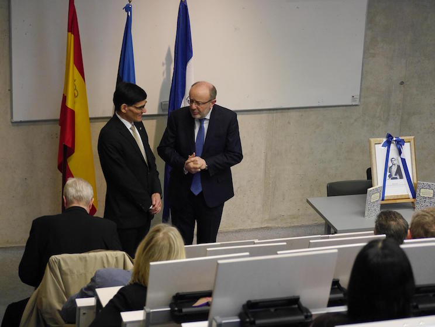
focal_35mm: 102
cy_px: 164
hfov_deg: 19.2
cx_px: 218
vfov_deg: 14.5
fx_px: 1283
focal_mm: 51
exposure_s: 1/100
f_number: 4
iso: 2000
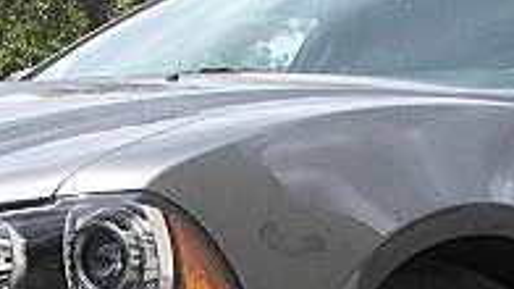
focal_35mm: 128
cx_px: 205
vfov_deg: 9.1
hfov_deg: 16.8
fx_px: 1744
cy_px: 481
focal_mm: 6.3
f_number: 2.8
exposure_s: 1/640
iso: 50
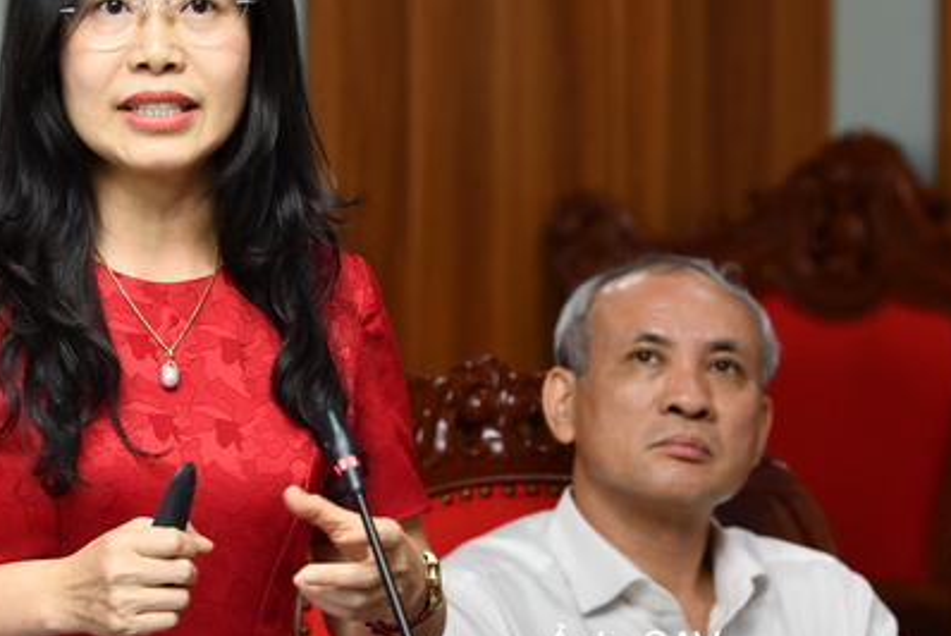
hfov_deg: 8.1
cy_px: 189
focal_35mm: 253
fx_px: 6688
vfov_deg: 5.4
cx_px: 308
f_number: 5.6
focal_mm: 140
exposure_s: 1/125
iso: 1250
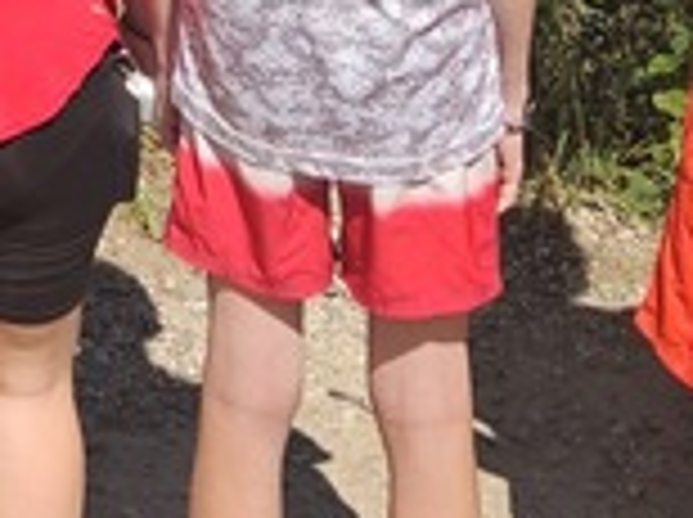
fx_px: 3058
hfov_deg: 12.4
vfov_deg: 8.3
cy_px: -968
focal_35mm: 153
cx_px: -288
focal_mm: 5.4
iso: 25
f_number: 1.8
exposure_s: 1/1242
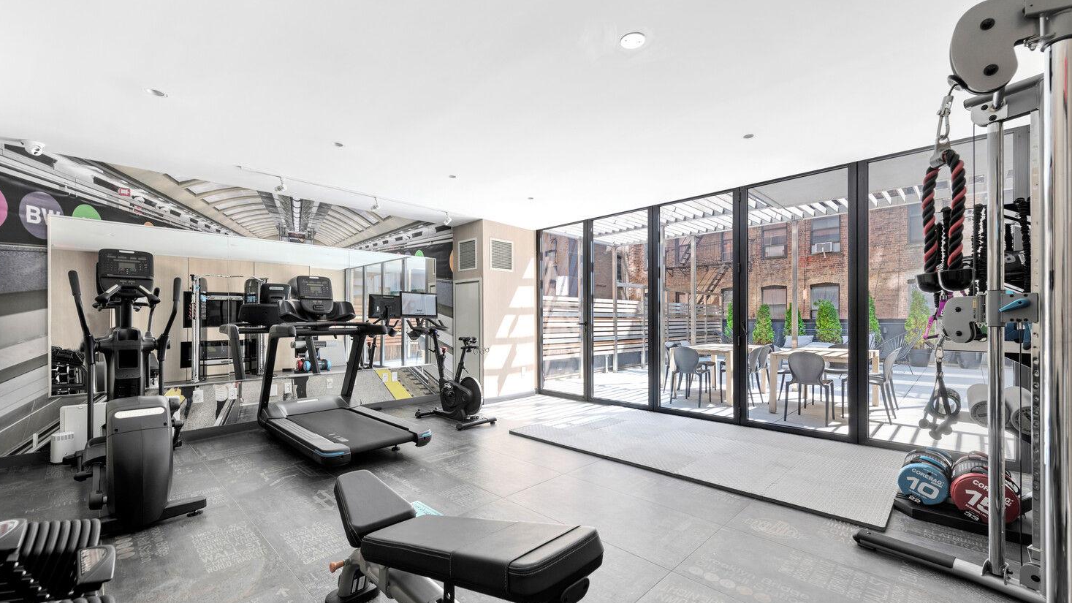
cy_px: 317
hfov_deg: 103.0
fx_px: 426
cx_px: 541
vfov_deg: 70.5
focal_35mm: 15
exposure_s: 1/2.5
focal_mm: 14
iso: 100
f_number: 9
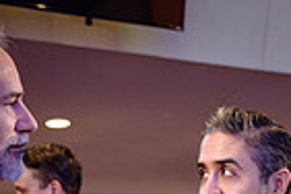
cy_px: 375
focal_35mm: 119
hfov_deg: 16.9
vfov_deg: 10.6
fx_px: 962
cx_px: 285
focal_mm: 29
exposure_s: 1/60
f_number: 2.8
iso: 1600
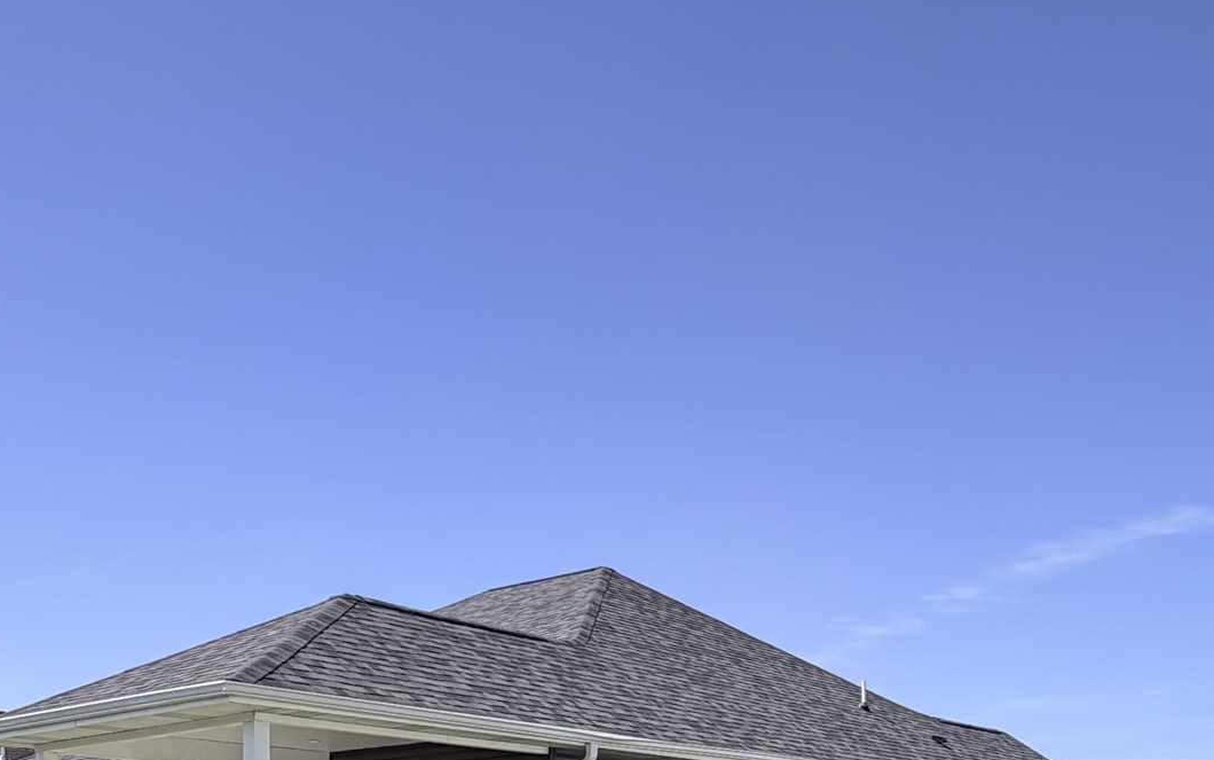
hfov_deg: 46.2
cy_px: 961
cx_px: 593
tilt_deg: -1.7
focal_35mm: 43
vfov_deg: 26.0
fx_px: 1423
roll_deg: +0.7
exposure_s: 1/820
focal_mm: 2.22
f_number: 2.2
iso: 20
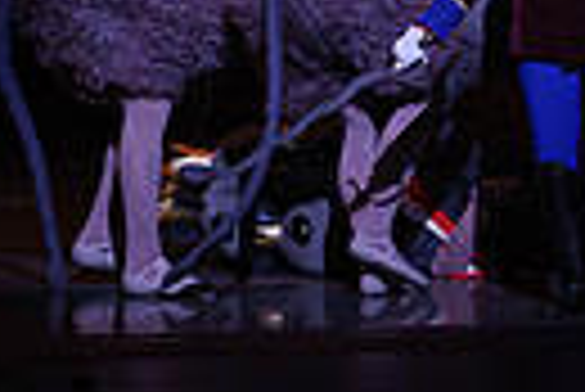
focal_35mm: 763
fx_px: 12412
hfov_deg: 2.7
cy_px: -250
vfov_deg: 1.8
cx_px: 405
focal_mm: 171
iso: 5000
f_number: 9
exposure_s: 1/320
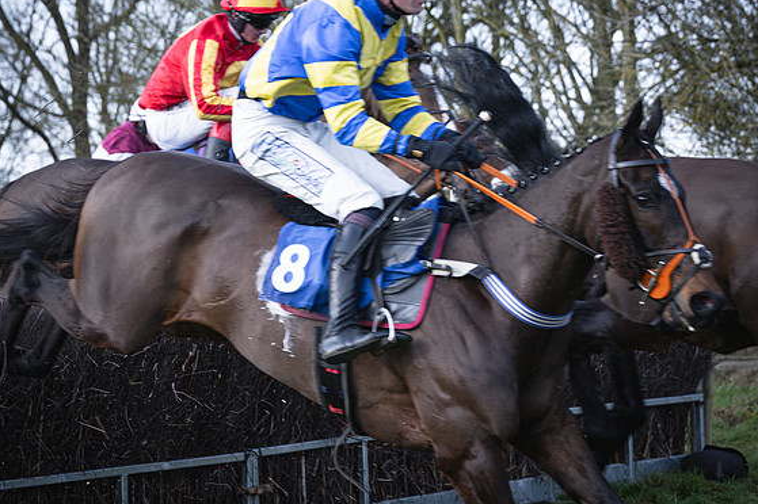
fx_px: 2672
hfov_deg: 16.1
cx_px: 380
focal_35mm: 127
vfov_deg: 10.8
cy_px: 214
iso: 400
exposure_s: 1/1000
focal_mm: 70
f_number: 4
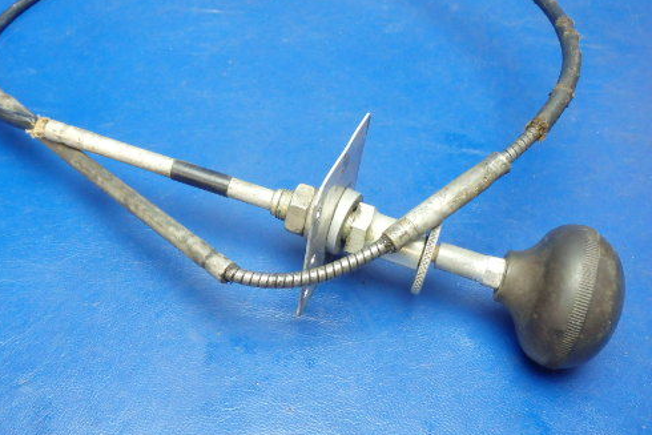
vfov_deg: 34.8
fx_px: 688
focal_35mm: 38
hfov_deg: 50.4
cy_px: 152
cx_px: 269
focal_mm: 5
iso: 800
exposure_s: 1/25
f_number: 3.9
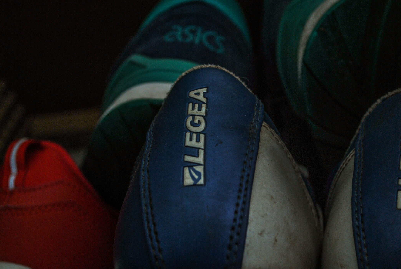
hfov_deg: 33.0
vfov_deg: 22.5
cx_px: 221
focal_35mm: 61
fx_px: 676
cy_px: 140
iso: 200
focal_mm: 35
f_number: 5
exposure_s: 1/20
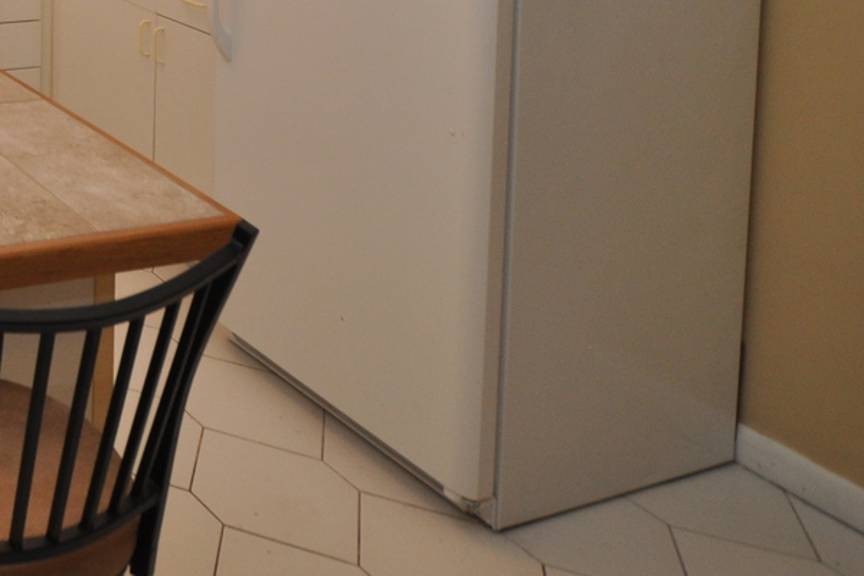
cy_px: -226
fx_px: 1080
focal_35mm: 45
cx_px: -275
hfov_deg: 32.2
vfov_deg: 24.8
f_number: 4
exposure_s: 1/60
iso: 400
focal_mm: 10
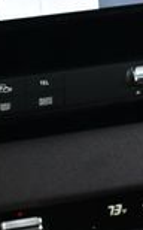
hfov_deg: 8.5
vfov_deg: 13.6
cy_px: 34
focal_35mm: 153
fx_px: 956
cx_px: 125
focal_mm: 18
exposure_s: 1/250
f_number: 3.5
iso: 720
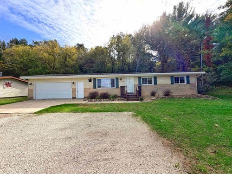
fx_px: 94
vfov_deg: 85.7
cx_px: 116
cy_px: 87
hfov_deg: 102.1
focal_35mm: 14
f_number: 2.2
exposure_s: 1/770
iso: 32
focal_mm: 2.22
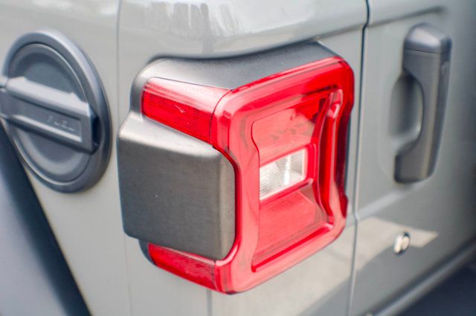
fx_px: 990
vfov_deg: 18.1
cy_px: 158
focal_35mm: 75
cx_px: 238
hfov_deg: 27.0
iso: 1000
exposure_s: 1/80
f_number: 4.5
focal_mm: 50
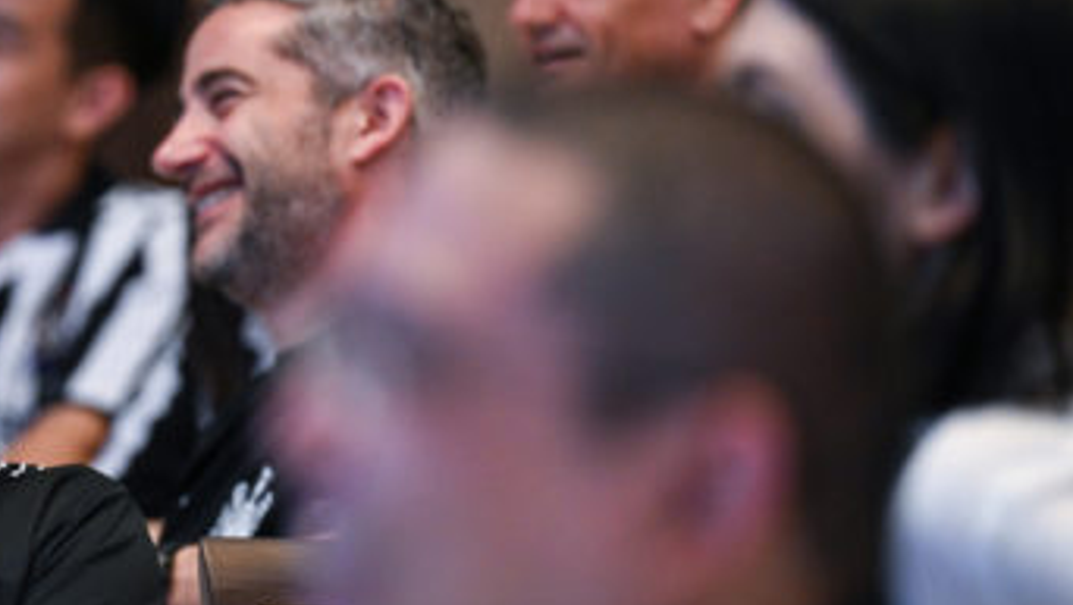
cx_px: -100
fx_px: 13070
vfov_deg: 2.7
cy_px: 348
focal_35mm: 459
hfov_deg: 4.7
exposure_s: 1/200
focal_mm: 200
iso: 2500
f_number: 2.8
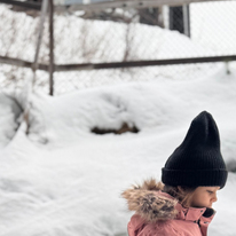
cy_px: 283
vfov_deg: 23.5
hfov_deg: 25.2
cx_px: 40
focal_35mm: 67
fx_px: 517
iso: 80
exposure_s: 1/290
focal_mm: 6.76
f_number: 1.78
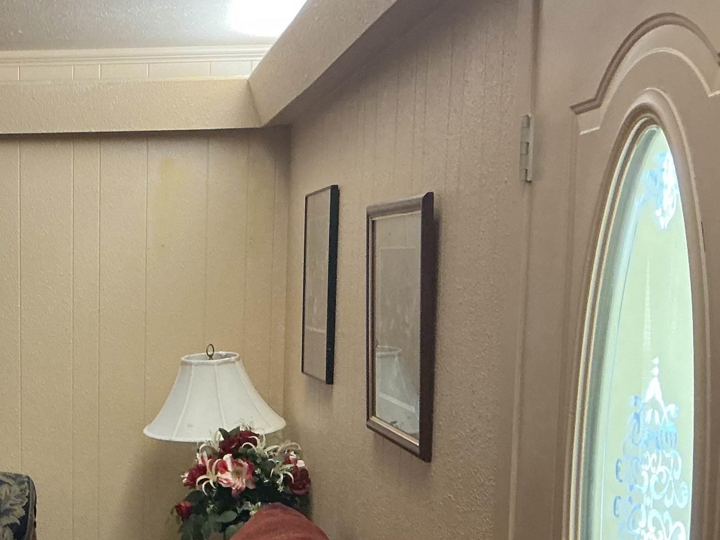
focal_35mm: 60
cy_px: 459
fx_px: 1248
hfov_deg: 30.4
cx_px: 36
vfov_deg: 23.9
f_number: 1.8
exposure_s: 1/60
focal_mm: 3
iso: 250
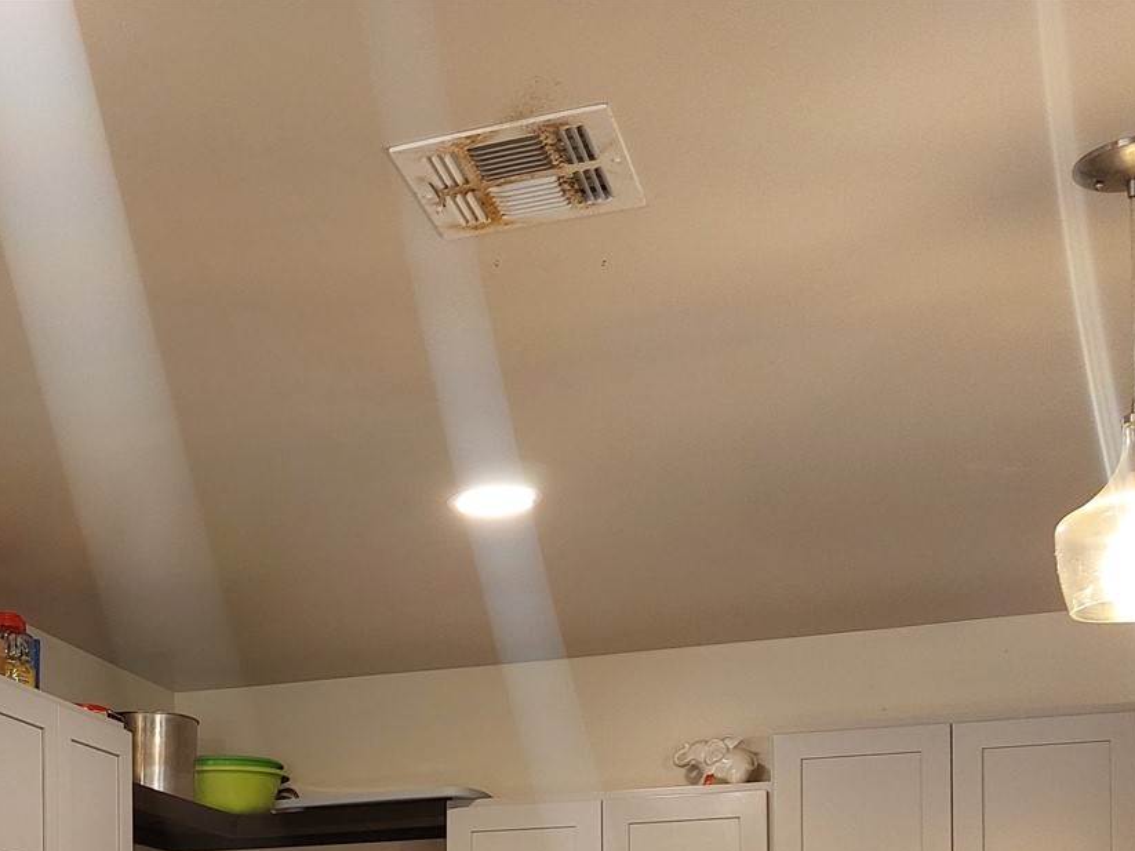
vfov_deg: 24.0
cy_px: 990
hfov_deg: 32.9
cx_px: 149
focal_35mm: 56
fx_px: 1836
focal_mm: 5.23
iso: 200
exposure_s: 1/60
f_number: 1.8
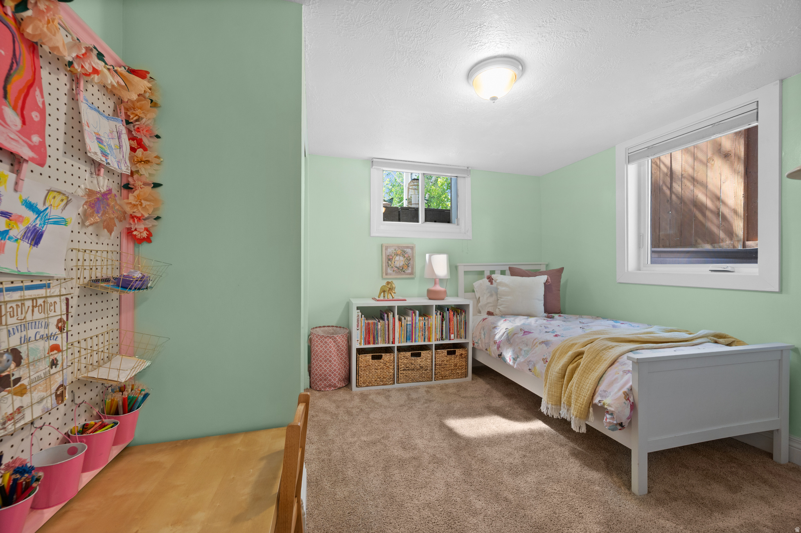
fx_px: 311
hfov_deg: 104.3
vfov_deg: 81.1
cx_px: 400
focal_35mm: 14
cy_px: 266
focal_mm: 14
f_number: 7.1
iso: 500
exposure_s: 1/8
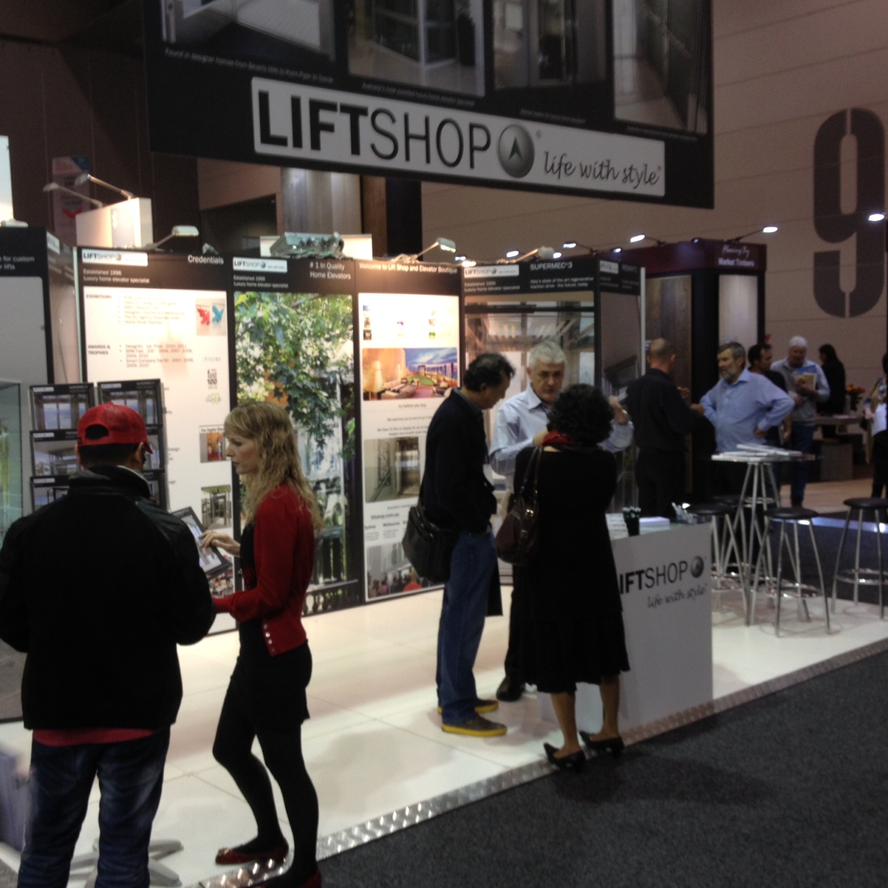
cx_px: 395
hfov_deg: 40.0
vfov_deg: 40.0
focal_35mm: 42
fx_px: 1219
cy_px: 443
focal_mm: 4.28
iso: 64
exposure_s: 1/30
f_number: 2.4
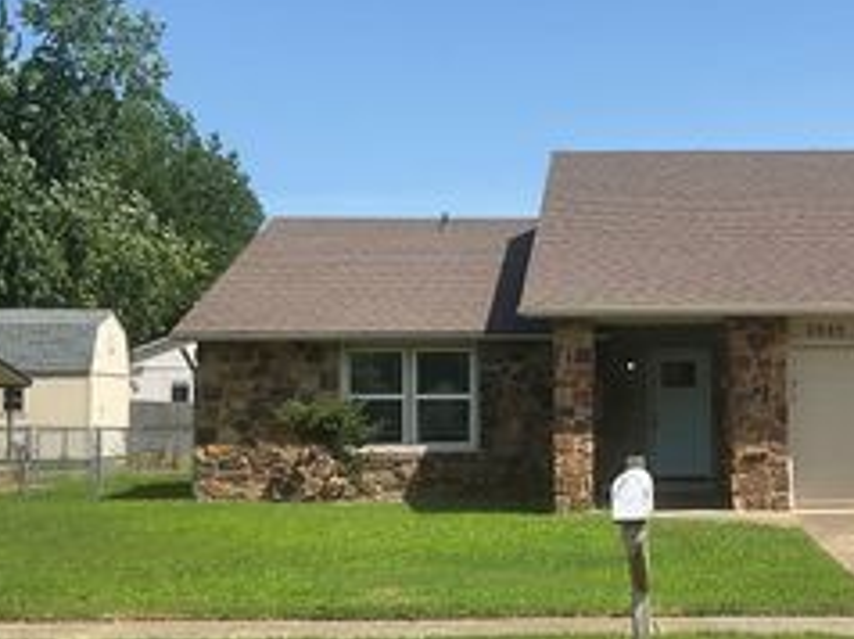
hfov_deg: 31.0
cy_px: 372
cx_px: 667
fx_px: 1503
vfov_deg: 24.0
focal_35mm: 61
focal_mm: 3
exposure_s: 1/2141
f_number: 1.8
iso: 16
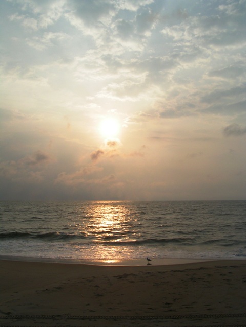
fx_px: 360
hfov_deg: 37.7
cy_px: 164
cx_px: 123
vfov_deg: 49.0
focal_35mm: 38
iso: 50
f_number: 5.6
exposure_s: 1/1000
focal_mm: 5.8
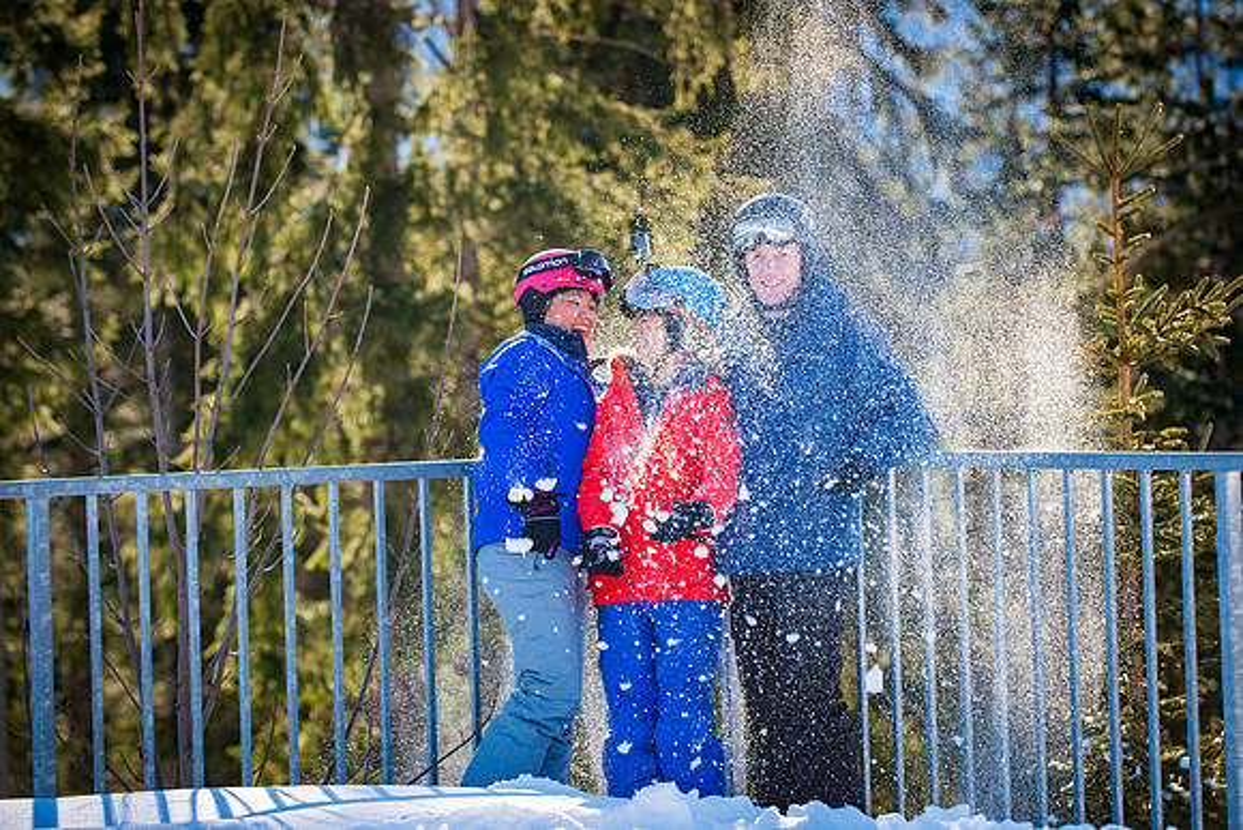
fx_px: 4698
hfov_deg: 15.1
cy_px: 365
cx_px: 702
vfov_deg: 10.1
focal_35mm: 136
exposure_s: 1/640
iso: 200
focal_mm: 120
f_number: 5
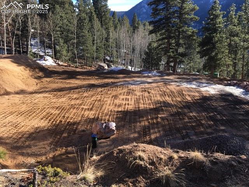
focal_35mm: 29
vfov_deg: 48.2
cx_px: 124
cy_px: 94
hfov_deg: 61.7
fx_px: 209
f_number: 2.2
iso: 25
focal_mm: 4.15
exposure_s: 1/452
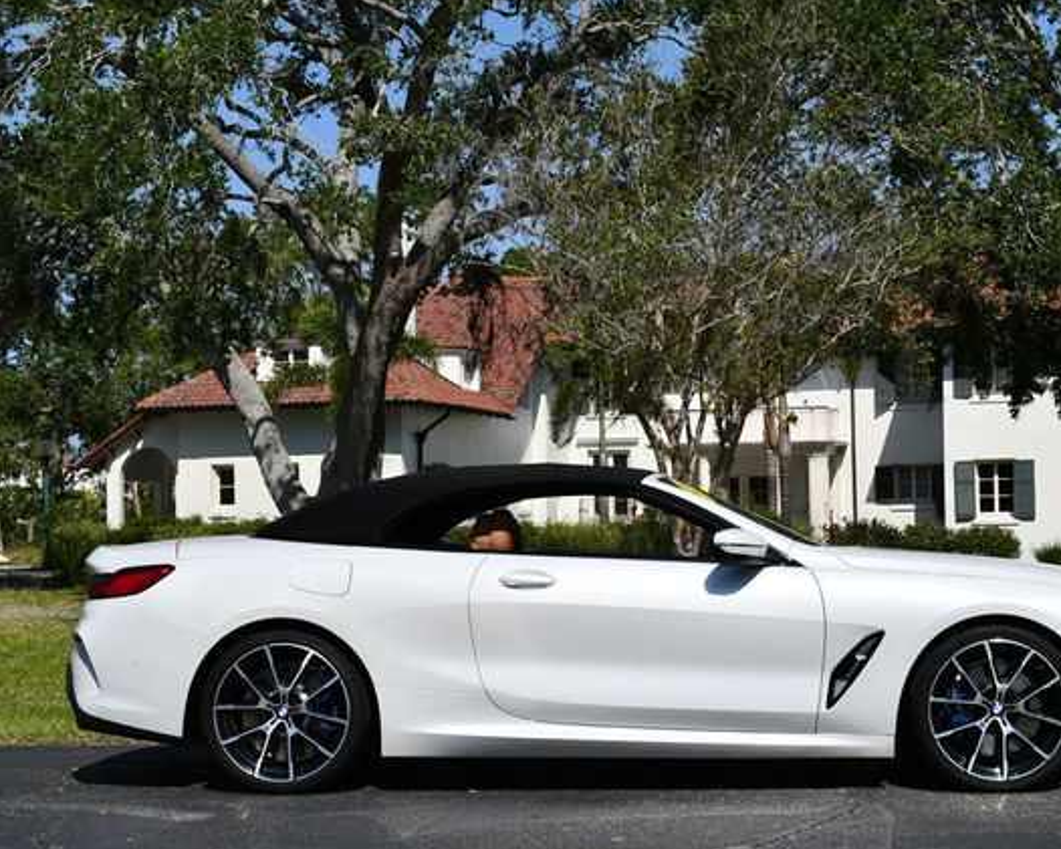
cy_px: 426
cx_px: 643
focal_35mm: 64
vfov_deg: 23.9
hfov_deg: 29.5
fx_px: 2010
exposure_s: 1/400
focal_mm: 28
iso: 100
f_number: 10
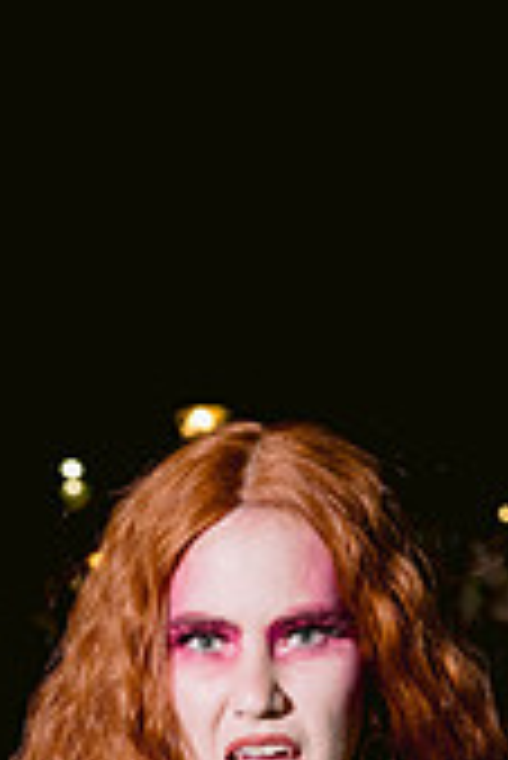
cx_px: 252
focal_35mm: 93
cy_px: 841
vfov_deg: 20.8
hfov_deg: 14.7
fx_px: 1964
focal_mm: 35
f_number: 3.2
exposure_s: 1/160
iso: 1250
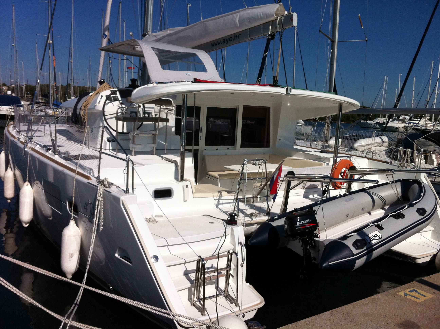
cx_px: 220
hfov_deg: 52.7
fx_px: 444
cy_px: 164
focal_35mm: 35
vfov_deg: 40.6
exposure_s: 1/6033
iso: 80
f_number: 2.8
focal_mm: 3.85
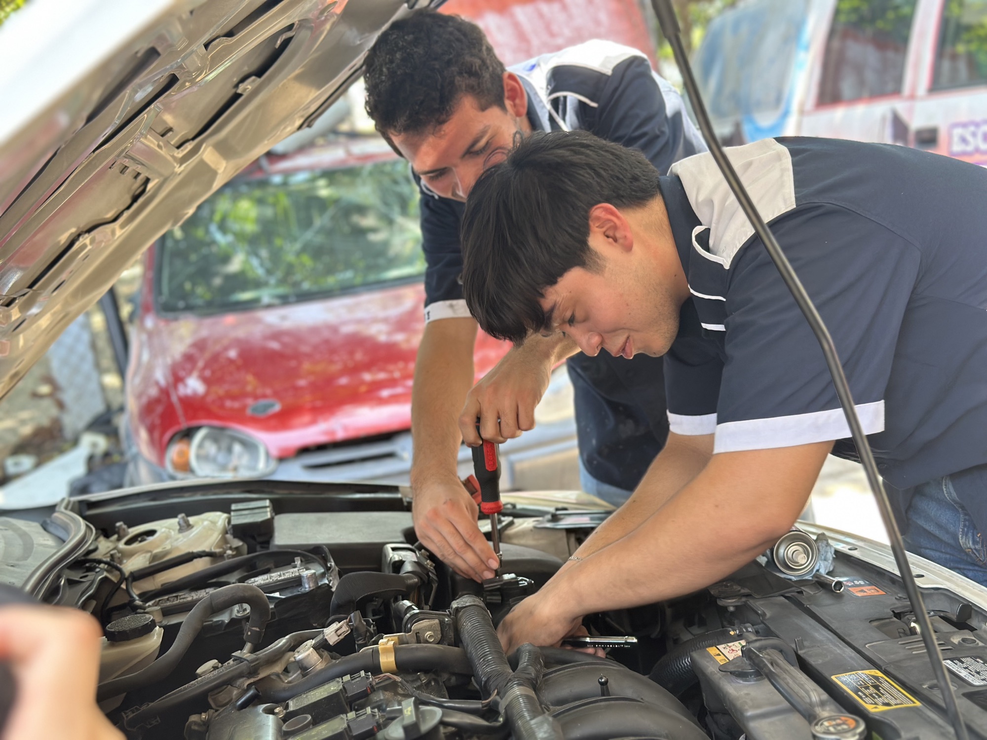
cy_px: 370
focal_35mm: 48
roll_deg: +10.8
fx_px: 1369
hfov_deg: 39.7
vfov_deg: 30.3
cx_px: 494
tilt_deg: -9.7
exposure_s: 1/146
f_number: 1.78
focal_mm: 6.86
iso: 100
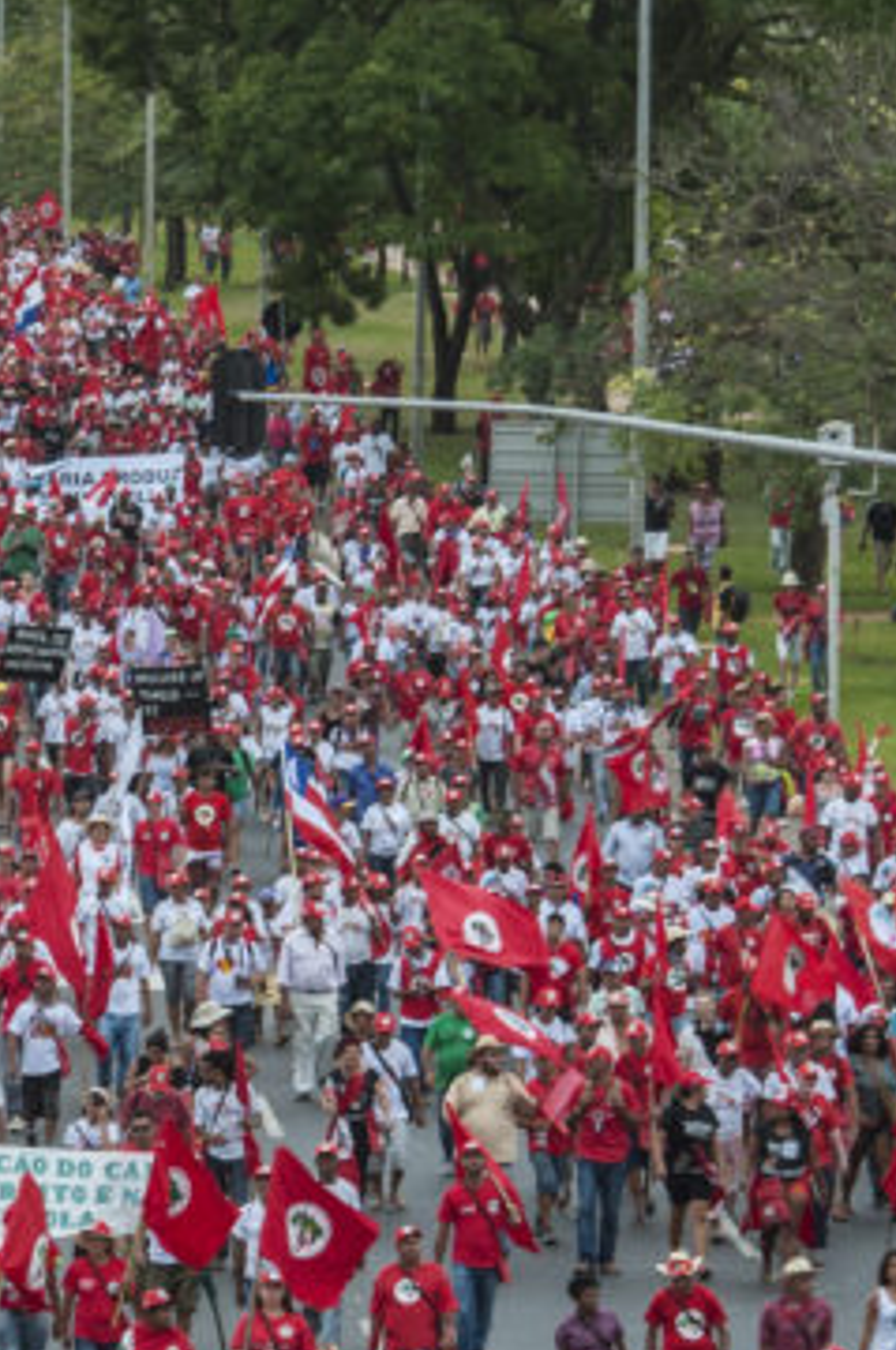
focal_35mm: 356
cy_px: 1012
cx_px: -298
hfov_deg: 3.8
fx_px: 13328
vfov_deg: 5.8
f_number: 8
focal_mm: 125
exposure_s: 1/125
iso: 800
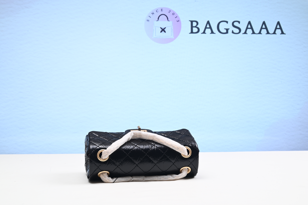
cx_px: 154
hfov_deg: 49.5
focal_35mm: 39
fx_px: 334
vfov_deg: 34.2
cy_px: 102
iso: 100
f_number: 16
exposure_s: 1/2
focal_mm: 39
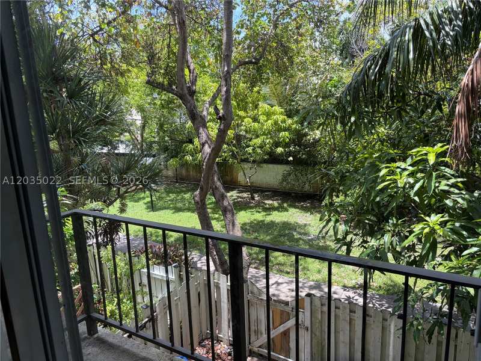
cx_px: 240
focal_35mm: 26
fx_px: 361
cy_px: 180
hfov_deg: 67.3
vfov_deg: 53.1
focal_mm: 5.96
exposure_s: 1/566
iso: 50
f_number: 1.6
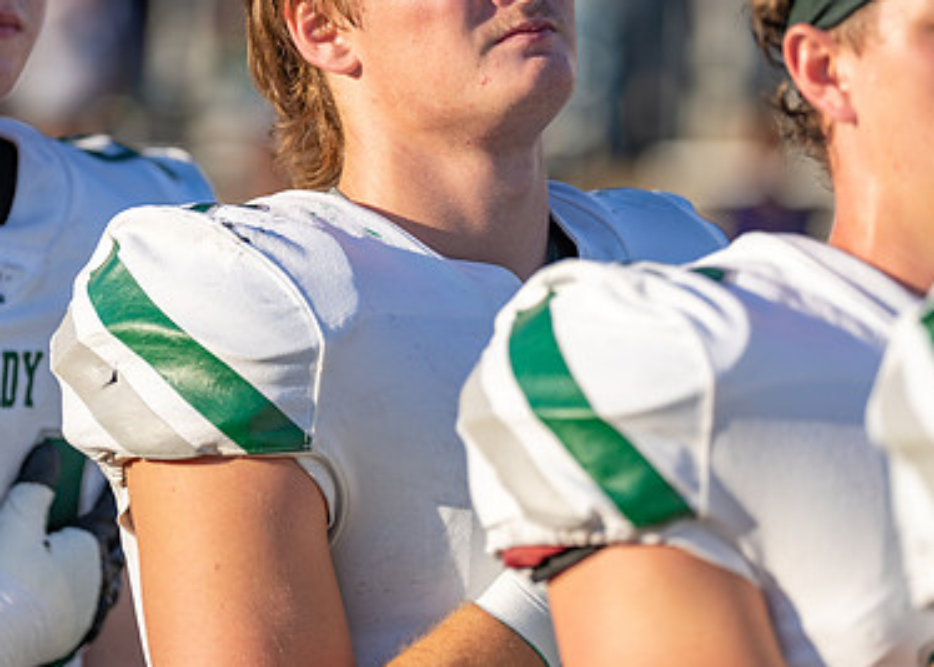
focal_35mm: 237
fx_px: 6286
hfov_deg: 8.5
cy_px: 190
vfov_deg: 6.1
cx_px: 357
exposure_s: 1/1600
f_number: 2.8
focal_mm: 146
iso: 100
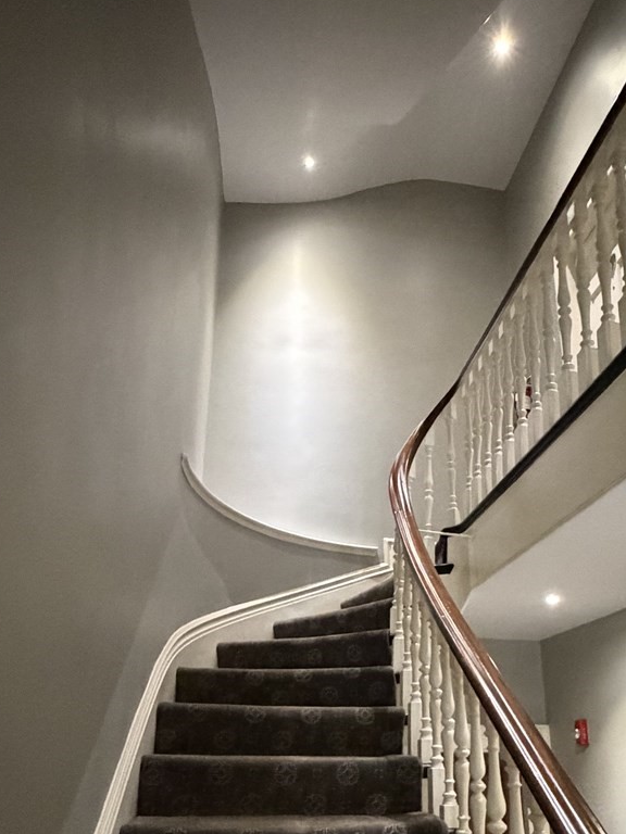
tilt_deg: +14.5
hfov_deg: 49.1
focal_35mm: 28
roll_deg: +0.9
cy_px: 557
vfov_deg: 61.9
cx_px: 401
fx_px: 675
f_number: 2.2
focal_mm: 2.22
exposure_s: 1/30
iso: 1250
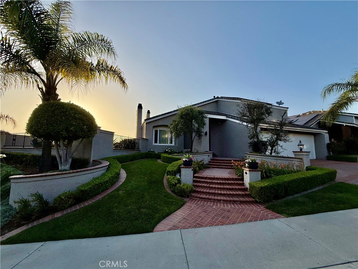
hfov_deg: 102.1
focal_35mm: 14
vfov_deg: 85.7
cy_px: 134
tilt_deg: +7.5
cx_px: 179
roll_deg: -0.5
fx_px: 145
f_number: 2.2
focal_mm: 2.22
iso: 50
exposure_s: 1/2165
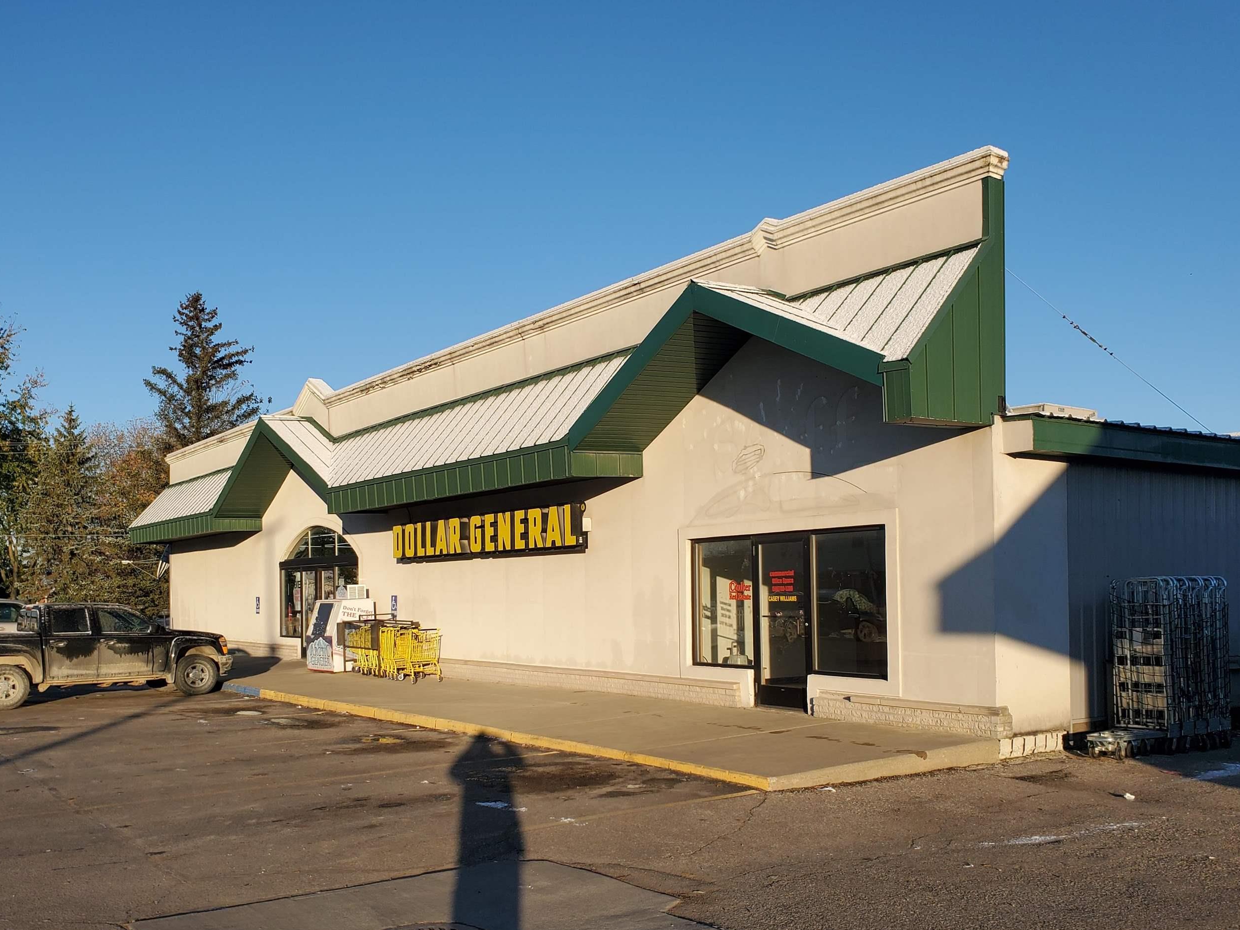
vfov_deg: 43.9
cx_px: 586
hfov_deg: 56.8
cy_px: 563
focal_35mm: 32
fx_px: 1146
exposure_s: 1/1392
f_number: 2.4
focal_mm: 4.3
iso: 50
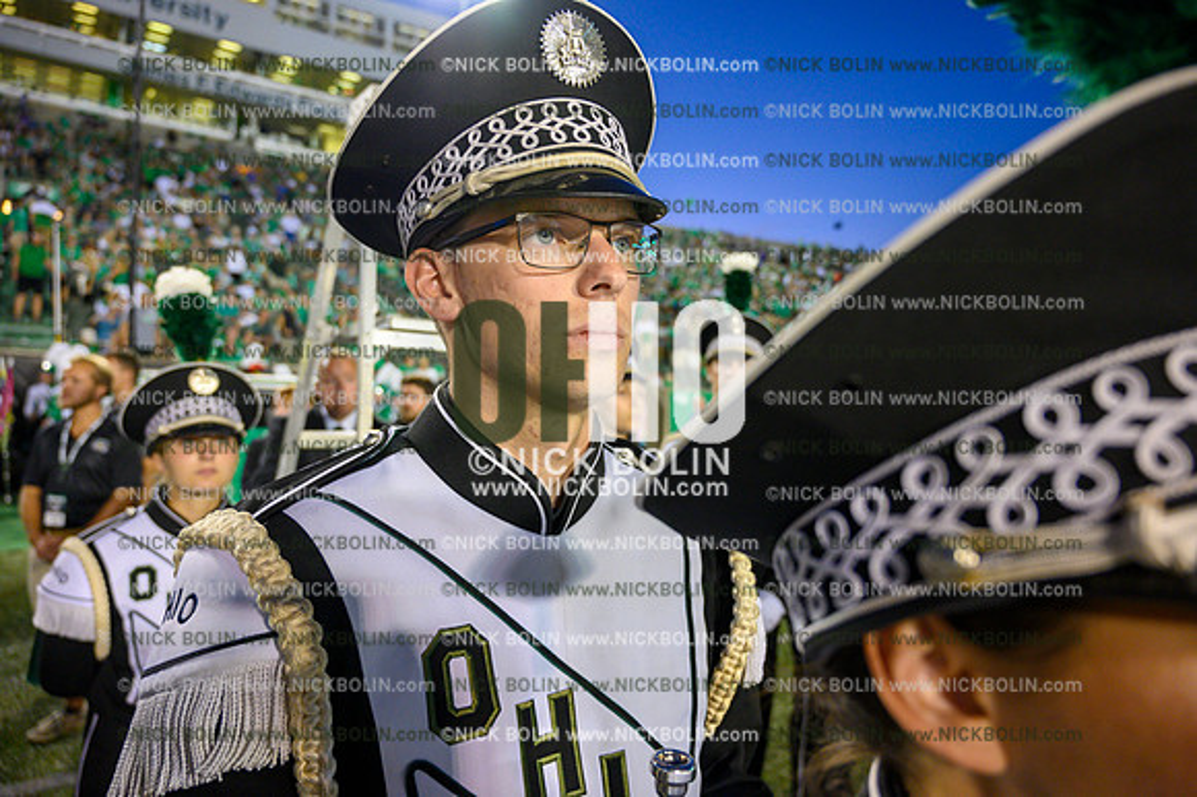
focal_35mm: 24
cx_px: 598
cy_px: 398
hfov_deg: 73.8
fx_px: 798
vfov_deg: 53.1
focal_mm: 24
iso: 2000
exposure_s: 1/200
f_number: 4
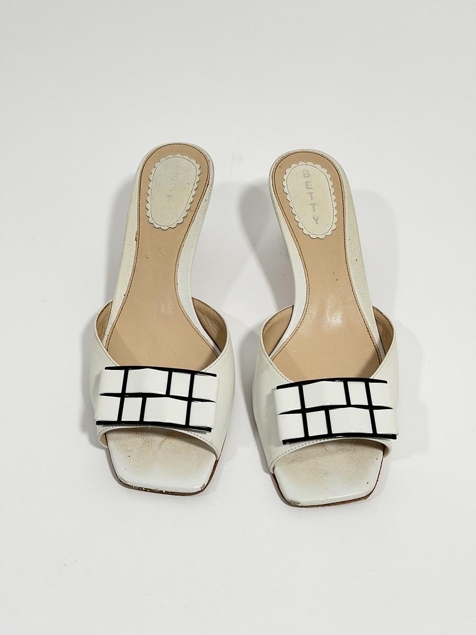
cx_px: 238
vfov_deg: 39.7
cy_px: 318
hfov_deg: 30.3
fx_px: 880
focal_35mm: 48
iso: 100
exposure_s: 1/85
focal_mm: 6.76
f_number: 1.78
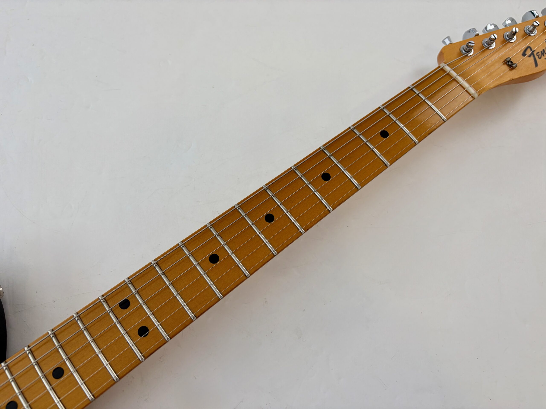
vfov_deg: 53.1
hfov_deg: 67.3
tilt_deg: -60.2
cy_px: 204
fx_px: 410
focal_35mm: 26
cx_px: 273
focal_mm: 5.96
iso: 32
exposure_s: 1/122
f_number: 1.6
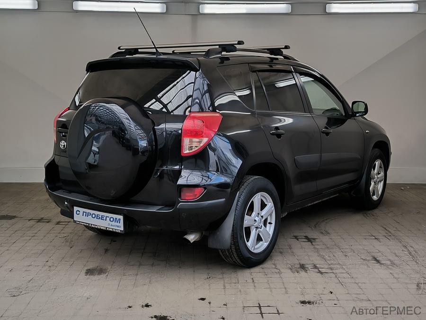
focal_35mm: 43
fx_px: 529
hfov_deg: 43.9
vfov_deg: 33.6
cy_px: 160
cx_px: 213
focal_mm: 6.92
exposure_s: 1/100
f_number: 1.9
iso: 64
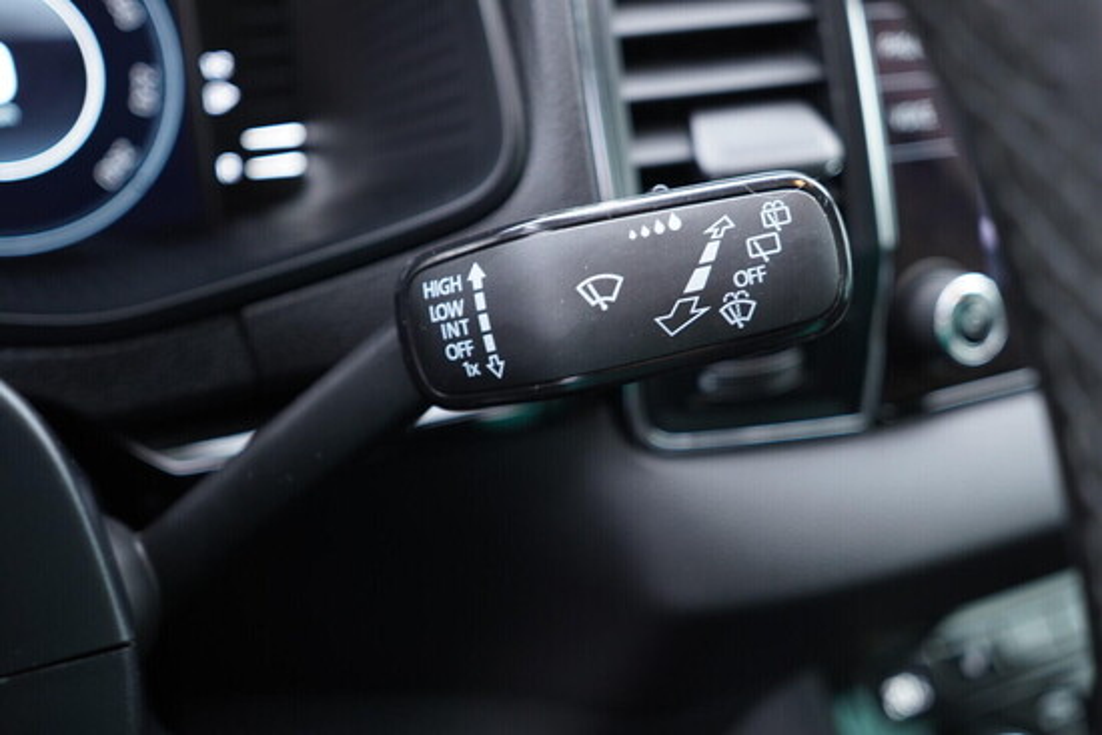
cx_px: 551
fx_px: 1102
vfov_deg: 36.9
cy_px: 368
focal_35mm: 36
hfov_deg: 53.1
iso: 500
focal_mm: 24
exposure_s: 1/40
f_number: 2.8
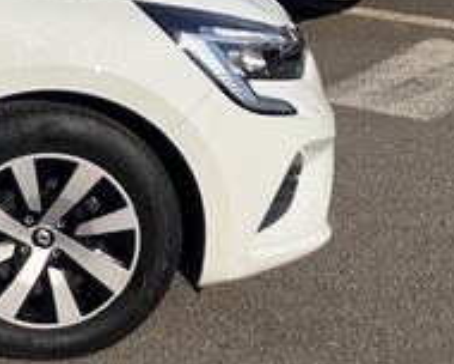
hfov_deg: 14.1
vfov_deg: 13.1
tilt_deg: -10.6
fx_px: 1545
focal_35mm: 115
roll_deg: +0.9
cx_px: -447
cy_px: -46
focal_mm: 3.99
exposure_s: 1/3247
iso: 32
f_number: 1.8
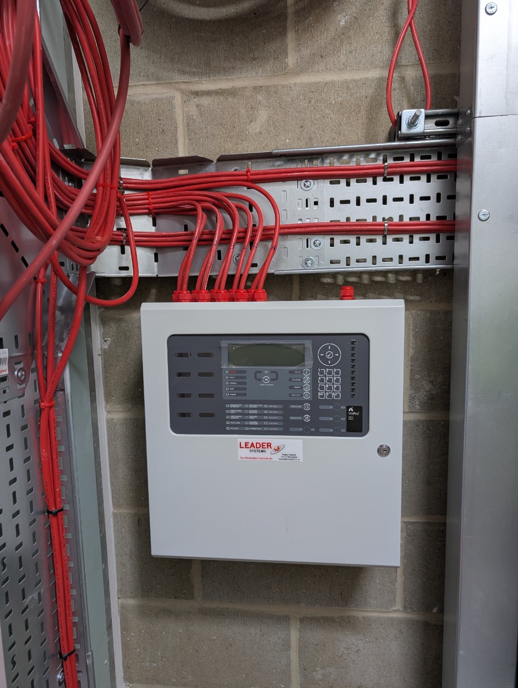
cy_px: 344
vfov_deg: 71.5
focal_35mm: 24
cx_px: 259
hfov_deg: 56.9
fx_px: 478
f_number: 1.68
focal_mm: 6.9
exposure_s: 1/25
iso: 97
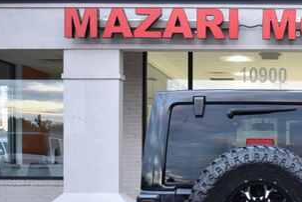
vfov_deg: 17.8
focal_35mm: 76
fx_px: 638
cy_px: 168
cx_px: 294
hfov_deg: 25.5
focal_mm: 24
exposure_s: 1/60
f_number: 4
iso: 640
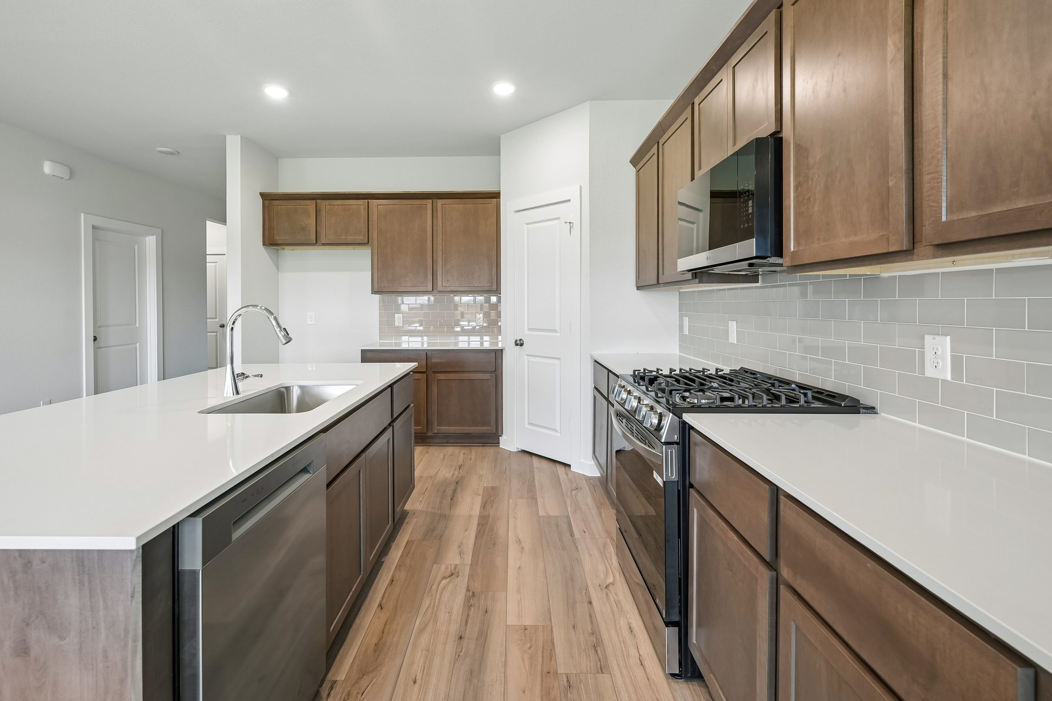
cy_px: 307
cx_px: 503
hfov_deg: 96.7
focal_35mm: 16
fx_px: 467
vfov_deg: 73.4
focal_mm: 14
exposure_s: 1/5
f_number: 9
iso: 250
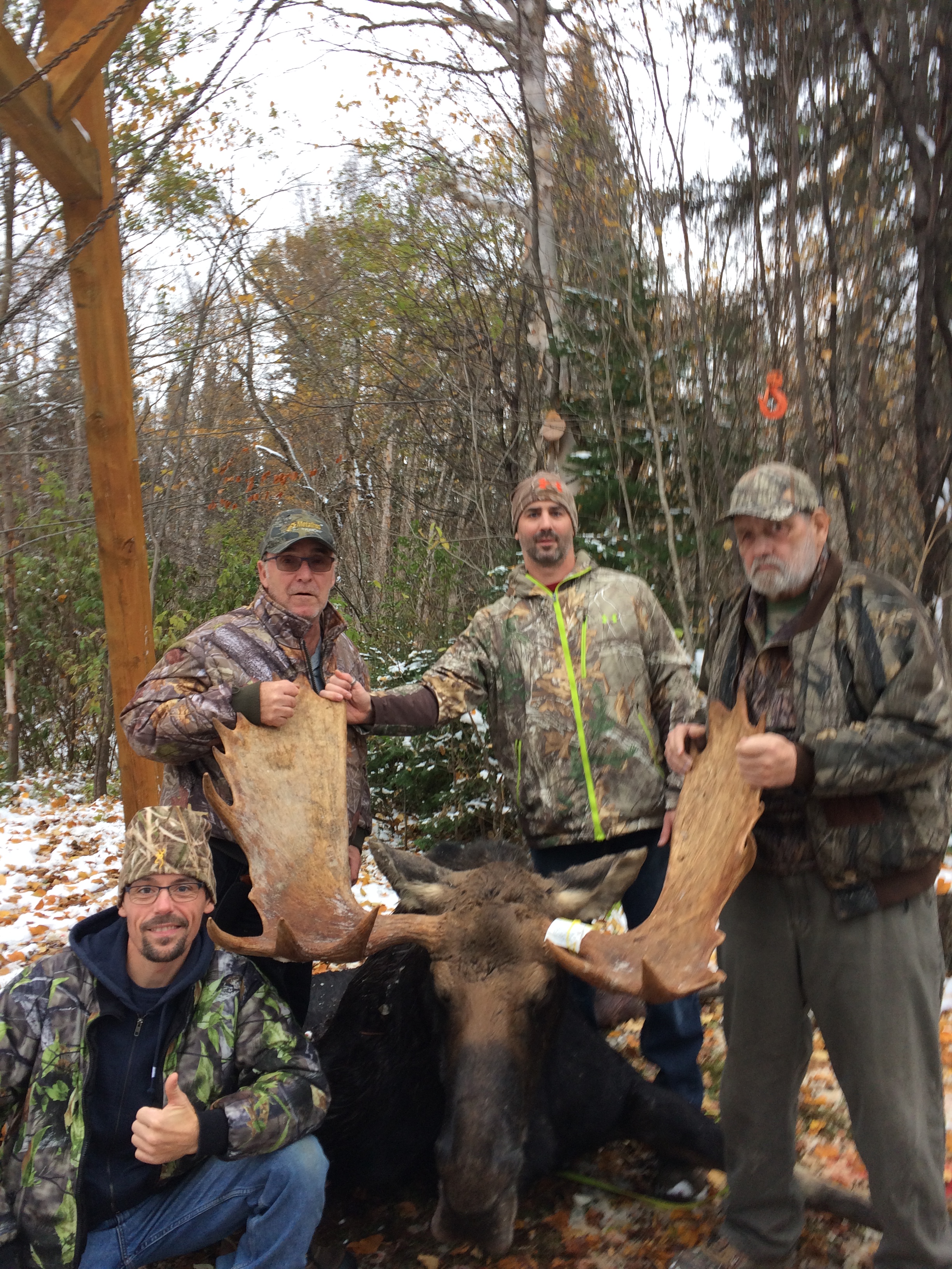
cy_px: 634
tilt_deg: +1.5
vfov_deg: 61.7
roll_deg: +0.6
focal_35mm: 29
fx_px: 1063
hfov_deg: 48.2
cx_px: 476
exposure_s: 1/60
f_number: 2.2
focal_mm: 4.15
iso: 50
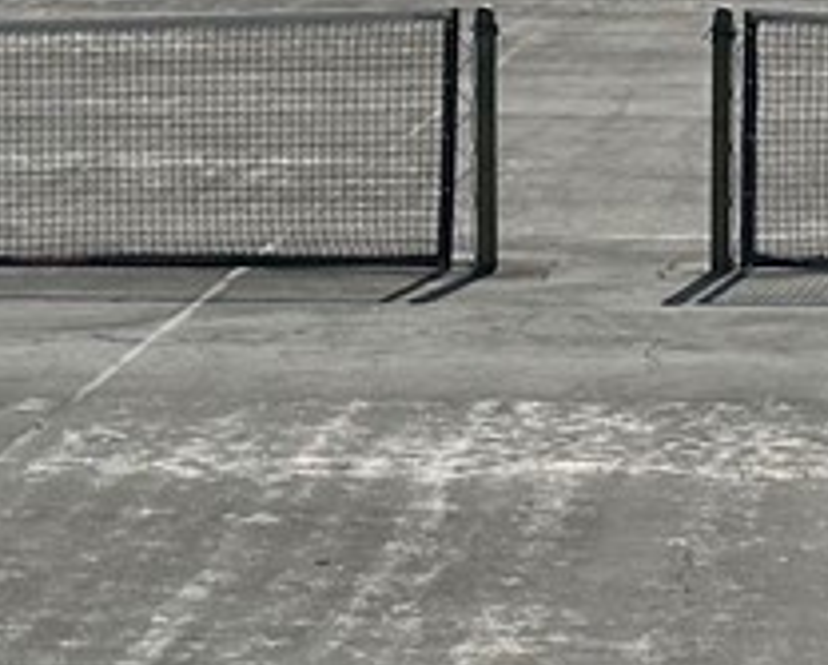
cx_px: 852
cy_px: -554
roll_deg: -0.3
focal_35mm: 180
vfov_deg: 8.3
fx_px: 4417
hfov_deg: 10.6
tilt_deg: +3.8
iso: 80
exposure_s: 1/13699
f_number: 1.78
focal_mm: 6.86
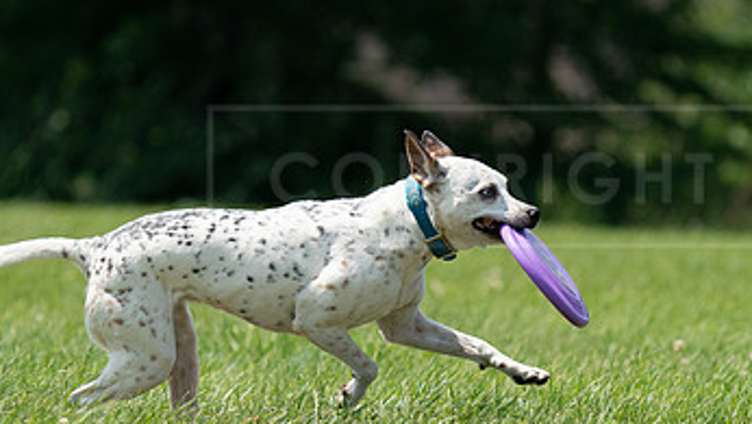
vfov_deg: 2.2
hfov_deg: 4.0
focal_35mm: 542
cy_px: 214
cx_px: 415
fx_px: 10813
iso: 1000
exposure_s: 1/4000
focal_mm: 309
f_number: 6.3
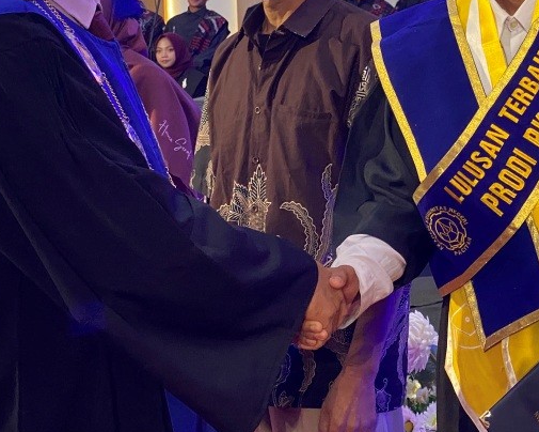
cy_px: 25
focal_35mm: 103
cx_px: 445
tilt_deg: -0.2
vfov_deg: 14.8
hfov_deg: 18.4
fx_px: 1643
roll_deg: +2.2
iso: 250
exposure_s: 1/50
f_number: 2
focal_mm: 6
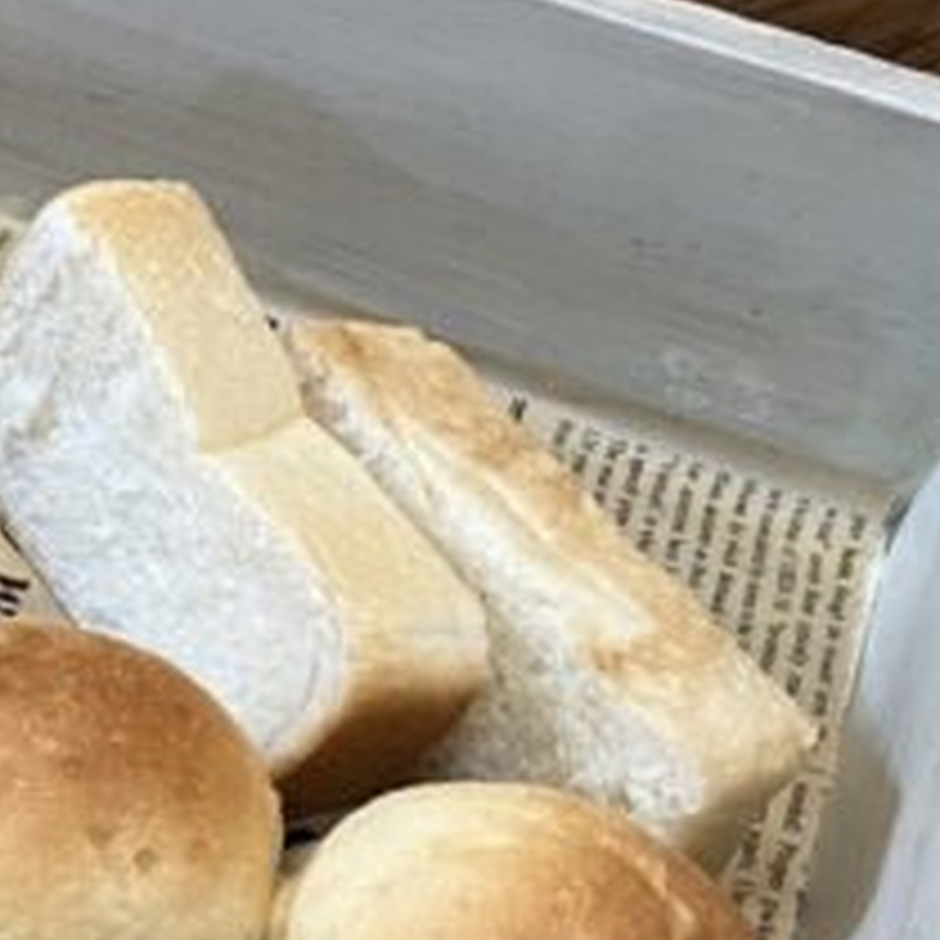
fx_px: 2673
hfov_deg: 17.6
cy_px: 720
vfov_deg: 19.8
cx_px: -528
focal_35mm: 87
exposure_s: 1/50
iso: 160
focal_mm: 3.99
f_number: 1.8
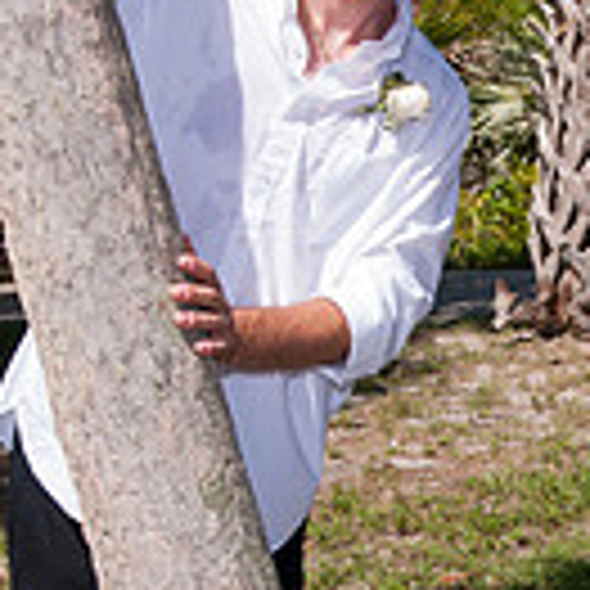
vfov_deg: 13.3
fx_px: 2526
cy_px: 369
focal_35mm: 131
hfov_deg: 13.1
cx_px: 601
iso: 100
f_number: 10
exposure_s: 1/250
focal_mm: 30
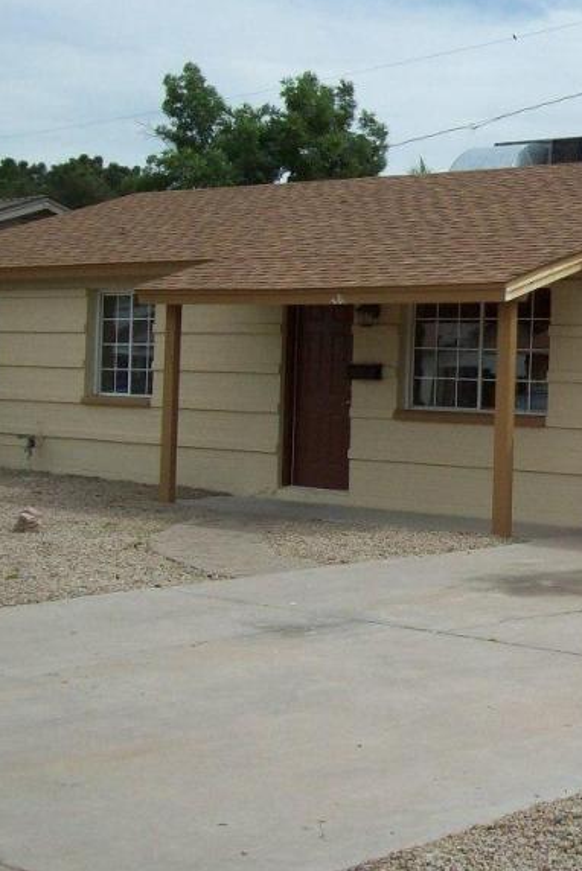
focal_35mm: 67
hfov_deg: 19.4
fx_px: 1623
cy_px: 385
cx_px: 646
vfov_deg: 30.0
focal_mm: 6
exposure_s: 1/838
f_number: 4.8
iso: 80
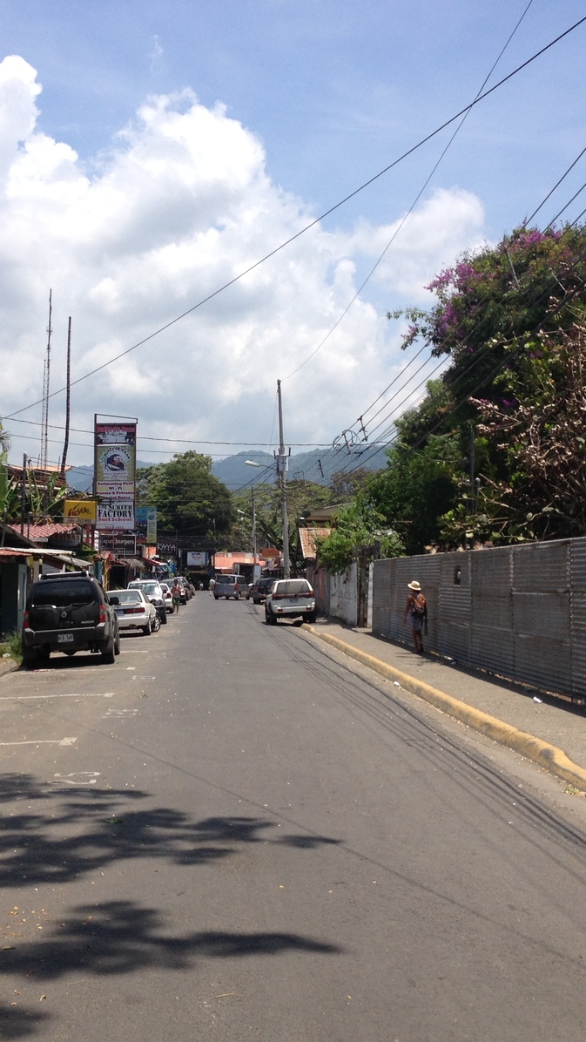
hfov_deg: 23.5
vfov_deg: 40.6
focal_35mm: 51
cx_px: 226
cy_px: 520
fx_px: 1408
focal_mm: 4.28
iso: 50
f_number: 2.4
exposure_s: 1/1842
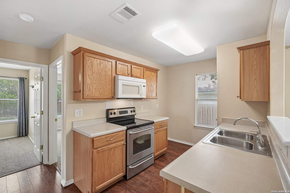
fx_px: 133
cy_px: 96
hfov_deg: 95.0
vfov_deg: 72.1
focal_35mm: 16
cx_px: 145
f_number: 8
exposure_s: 1/20
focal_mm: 16.5
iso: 400
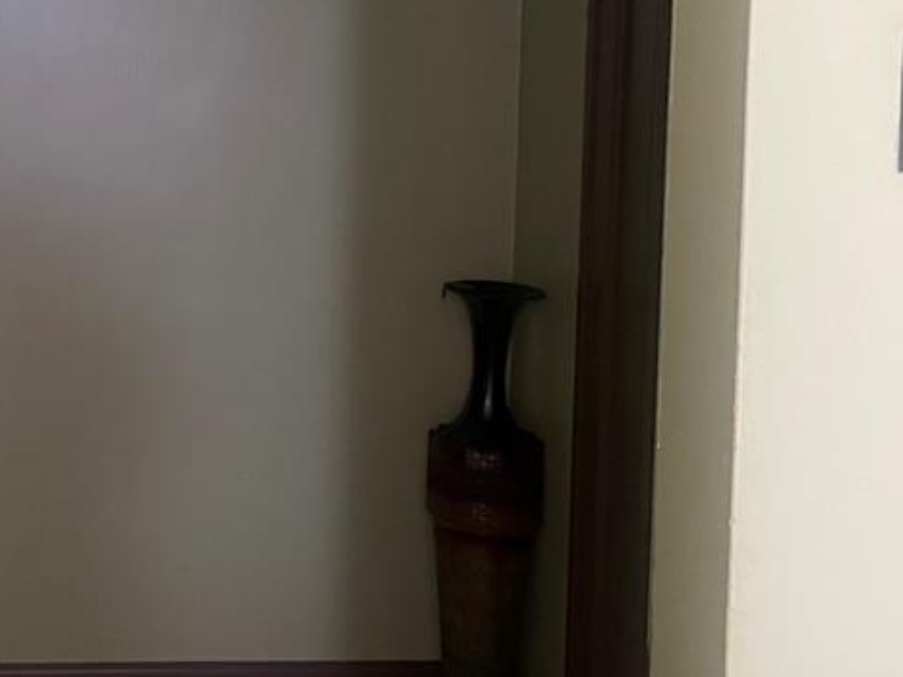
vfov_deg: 25.0
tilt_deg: -2.0
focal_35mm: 57
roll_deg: +0.1
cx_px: 37
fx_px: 1487
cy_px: 97
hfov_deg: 31.6
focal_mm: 4.2
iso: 640
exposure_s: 1/32
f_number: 1.6
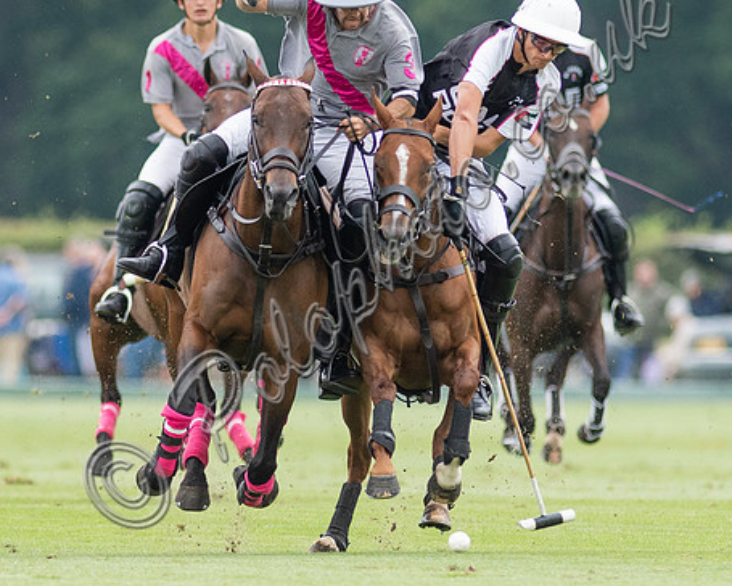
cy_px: 224
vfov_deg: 1.4
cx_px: 432
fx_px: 23224
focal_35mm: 1072
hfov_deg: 1.8
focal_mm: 300
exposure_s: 1/2000
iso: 400
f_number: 2.8
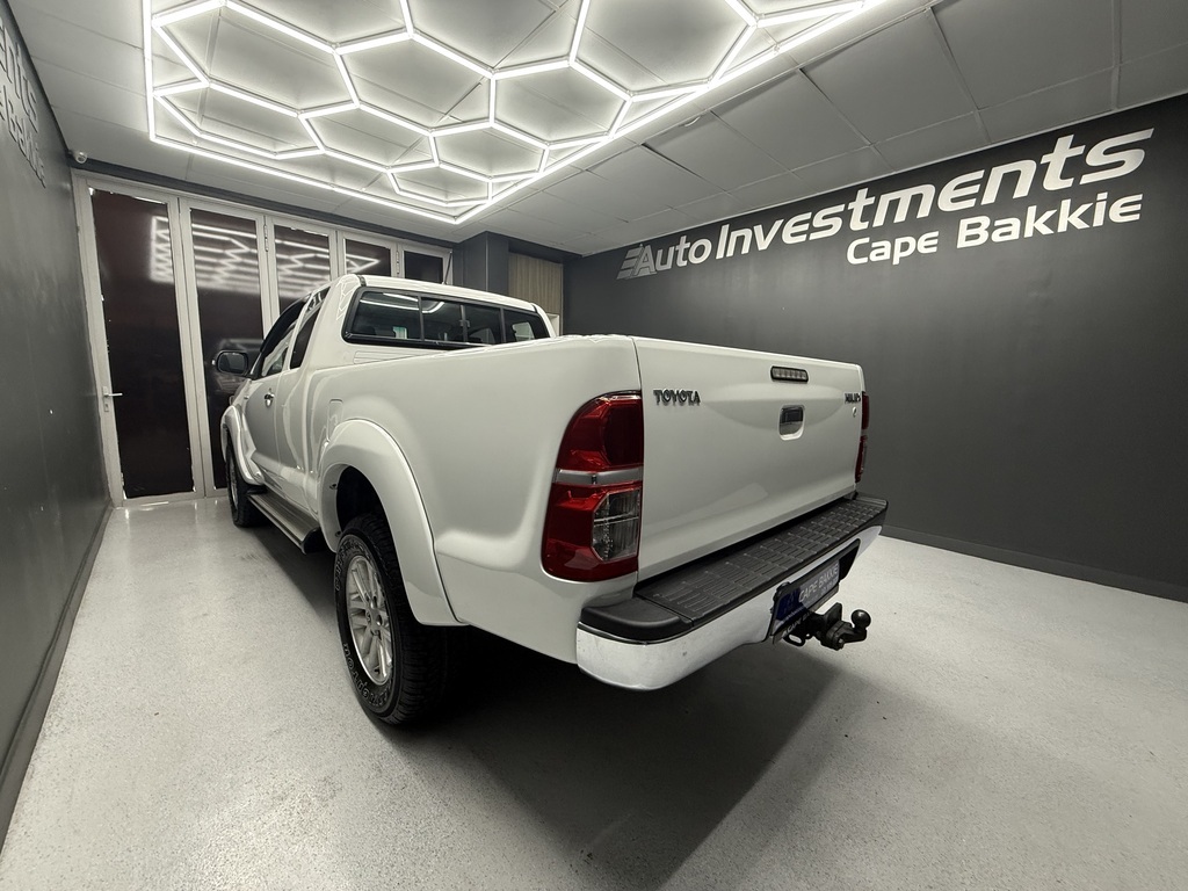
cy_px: 446
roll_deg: -1.4
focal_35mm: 14
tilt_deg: -7.2
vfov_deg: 85.7
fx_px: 480
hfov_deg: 102.1
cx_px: 594
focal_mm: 2.22
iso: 250
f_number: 2.2
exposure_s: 1/100
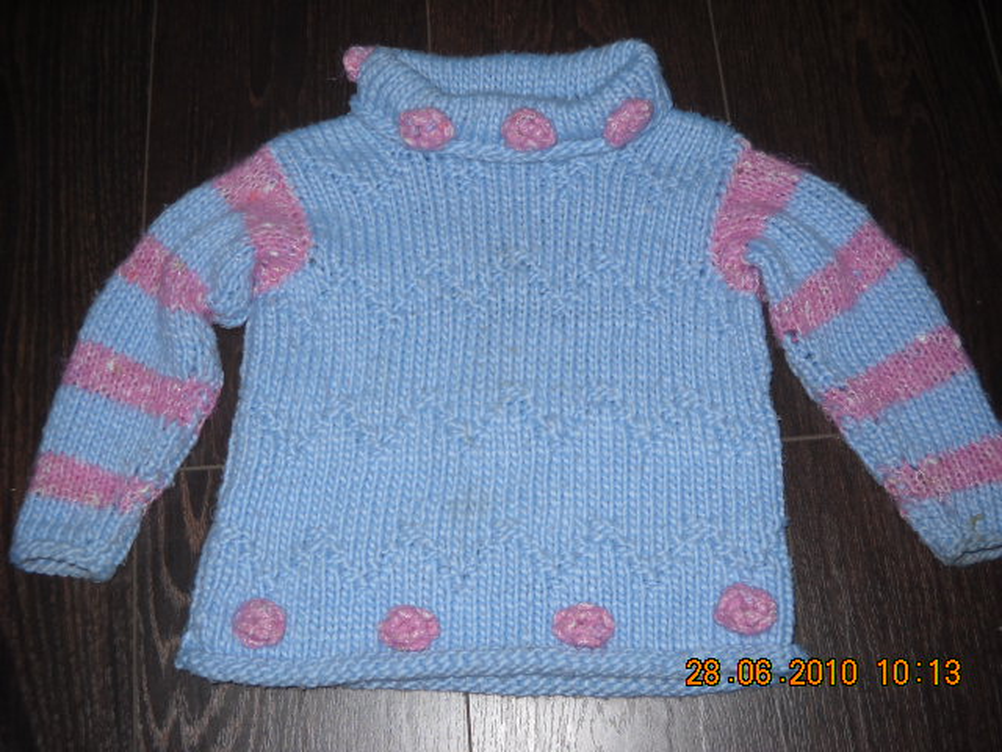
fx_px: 1187
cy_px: 376
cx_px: 501
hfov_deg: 45.8
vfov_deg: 35.1
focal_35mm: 41
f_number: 3.1
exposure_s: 1/30
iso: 64
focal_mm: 6.72
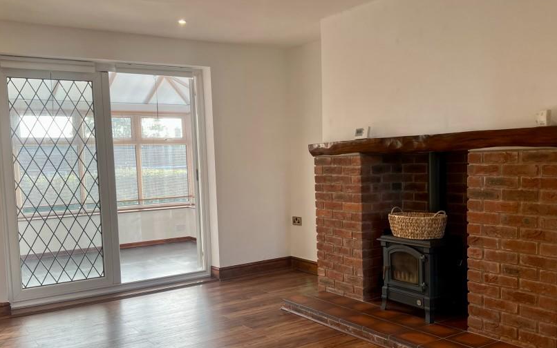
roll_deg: +2.2
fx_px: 531
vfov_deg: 36.2
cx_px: 241
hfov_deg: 55.1
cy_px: 204
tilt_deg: -5.4
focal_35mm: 35
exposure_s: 1/133
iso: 40
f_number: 1.5
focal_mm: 5.7
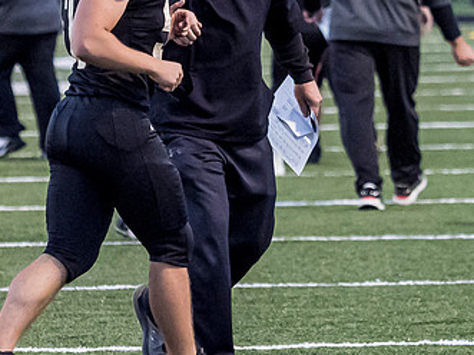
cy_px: 5
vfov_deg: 2.3
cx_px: 225
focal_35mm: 646
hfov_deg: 3.1
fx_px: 8843
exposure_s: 1/1000
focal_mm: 115
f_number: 2.8
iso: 5000
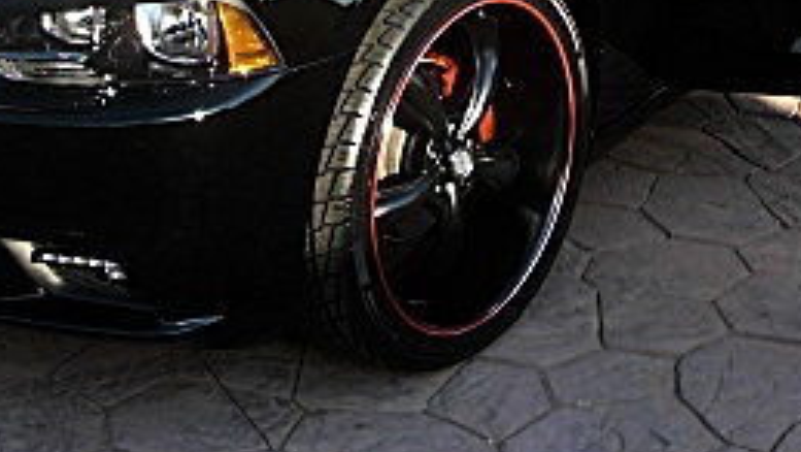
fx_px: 2061
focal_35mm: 97
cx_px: 427
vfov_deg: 12.1
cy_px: -170
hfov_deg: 22.0
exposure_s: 1/200
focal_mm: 6.3
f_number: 2.8
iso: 50
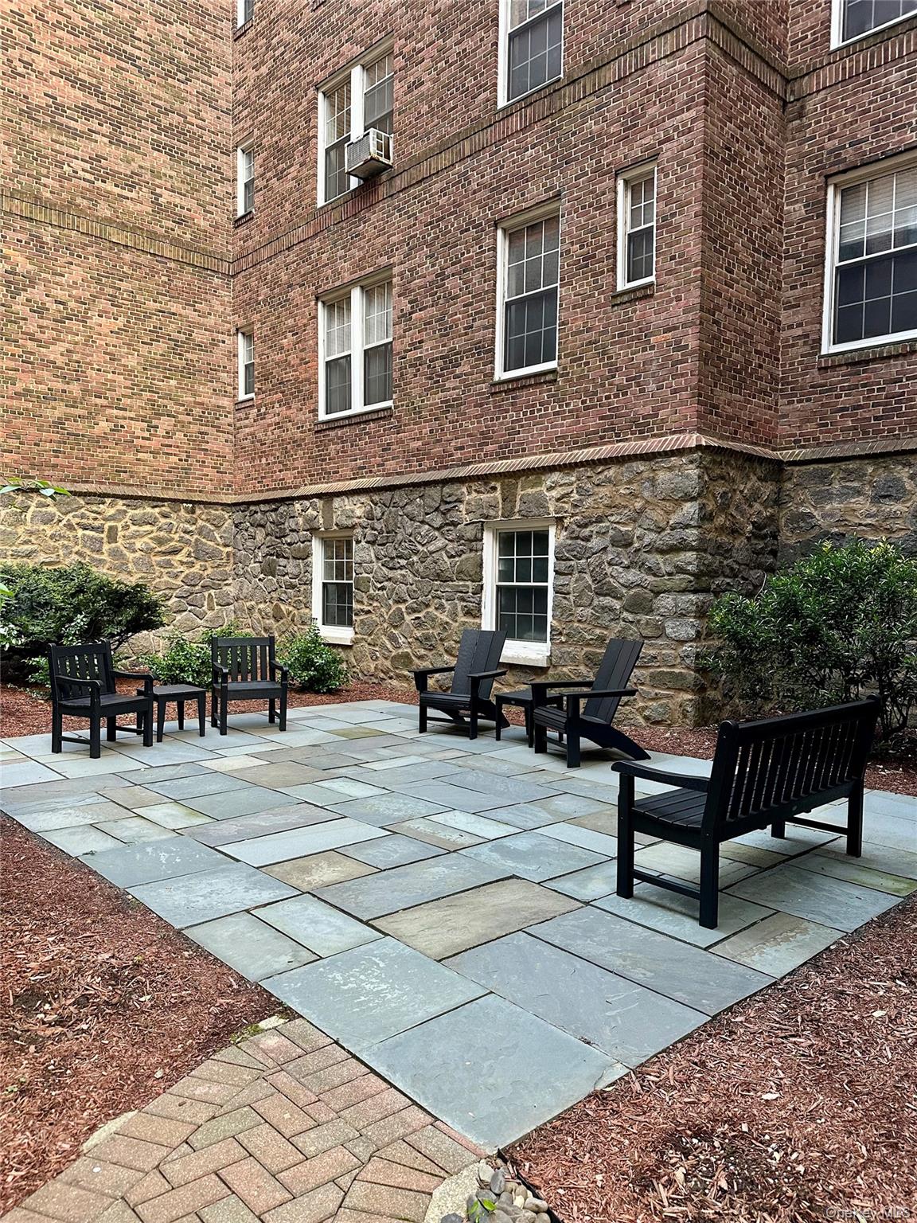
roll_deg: -0.5
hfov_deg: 56.8
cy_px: 612
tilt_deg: -1.7
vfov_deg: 71.6
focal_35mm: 24
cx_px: 458
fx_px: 848
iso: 250
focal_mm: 6.86
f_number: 1.78
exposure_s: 1/70
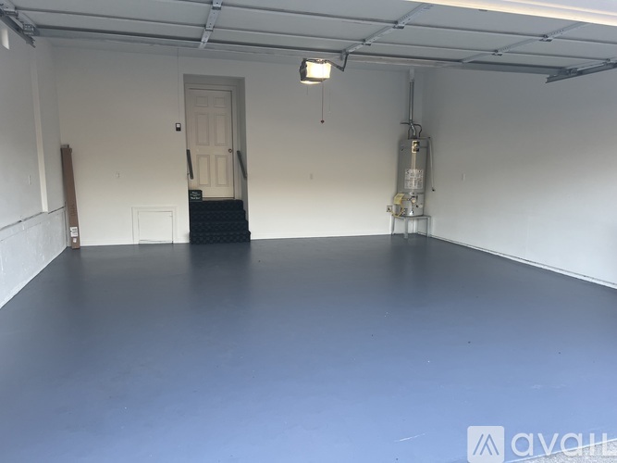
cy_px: 232
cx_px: 308
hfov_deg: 67.3
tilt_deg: -9.2
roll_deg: -0.9
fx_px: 463
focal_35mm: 26
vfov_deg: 53.0
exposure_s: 1/120
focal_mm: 5.7
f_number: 1.5
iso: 50
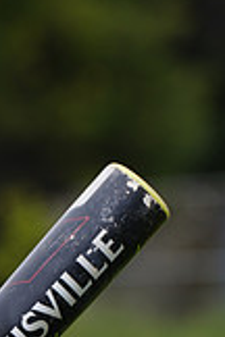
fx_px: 6403
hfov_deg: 2.0
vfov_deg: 3.0
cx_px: -151
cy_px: 574
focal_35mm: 683
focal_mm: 191
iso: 100
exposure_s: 1/250
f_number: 6.3
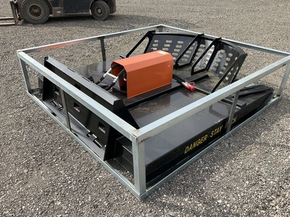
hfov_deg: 61.7
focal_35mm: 29
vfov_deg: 48.2
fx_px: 243
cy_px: 108
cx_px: 145
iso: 25
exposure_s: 1/749
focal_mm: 3
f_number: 1.8
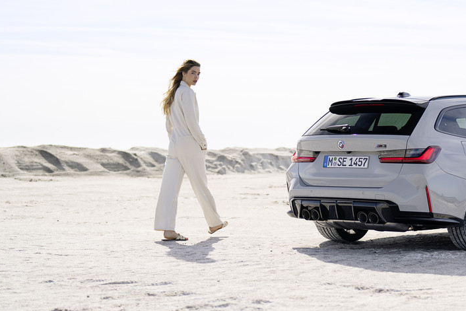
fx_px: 1100
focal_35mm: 85
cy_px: 195
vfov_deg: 16.1
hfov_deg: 23.7
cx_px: 347
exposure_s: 1/1000
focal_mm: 50
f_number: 2
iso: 100
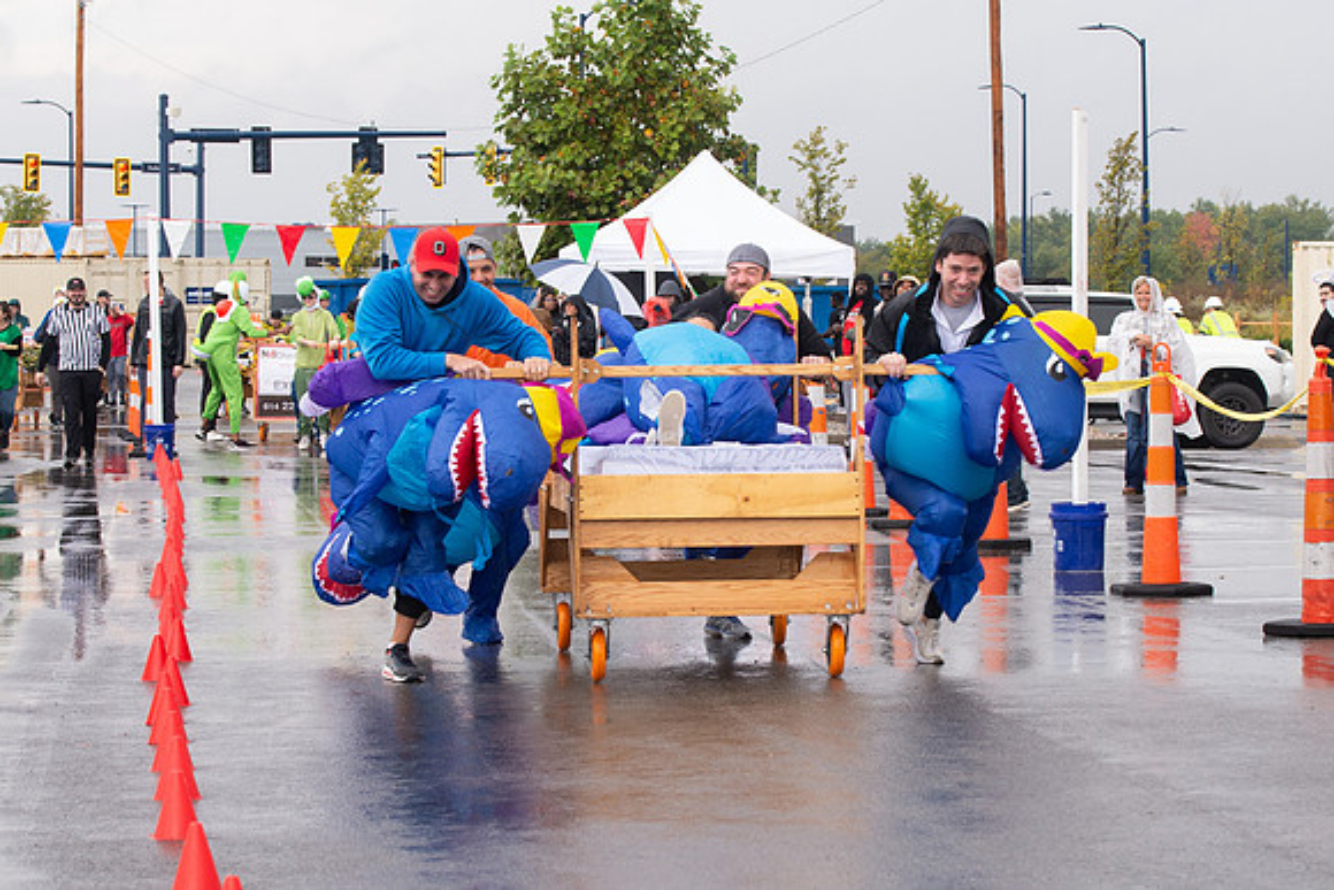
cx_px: 750
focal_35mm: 123
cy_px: 488
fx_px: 4560
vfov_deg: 11.1
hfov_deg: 16.6
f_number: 7.1
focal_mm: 70
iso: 400
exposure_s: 1/400
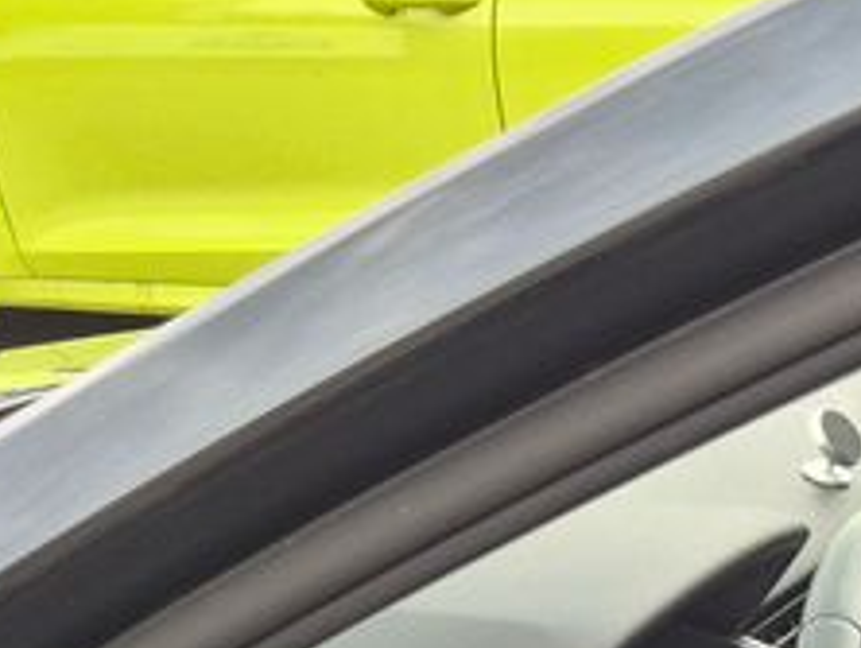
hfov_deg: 16.5
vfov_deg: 13.0
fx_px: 2639
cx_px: 1377
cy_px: 1071
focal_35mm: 106
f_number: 1.8
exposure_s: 1/180
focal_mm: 5.4
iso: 100
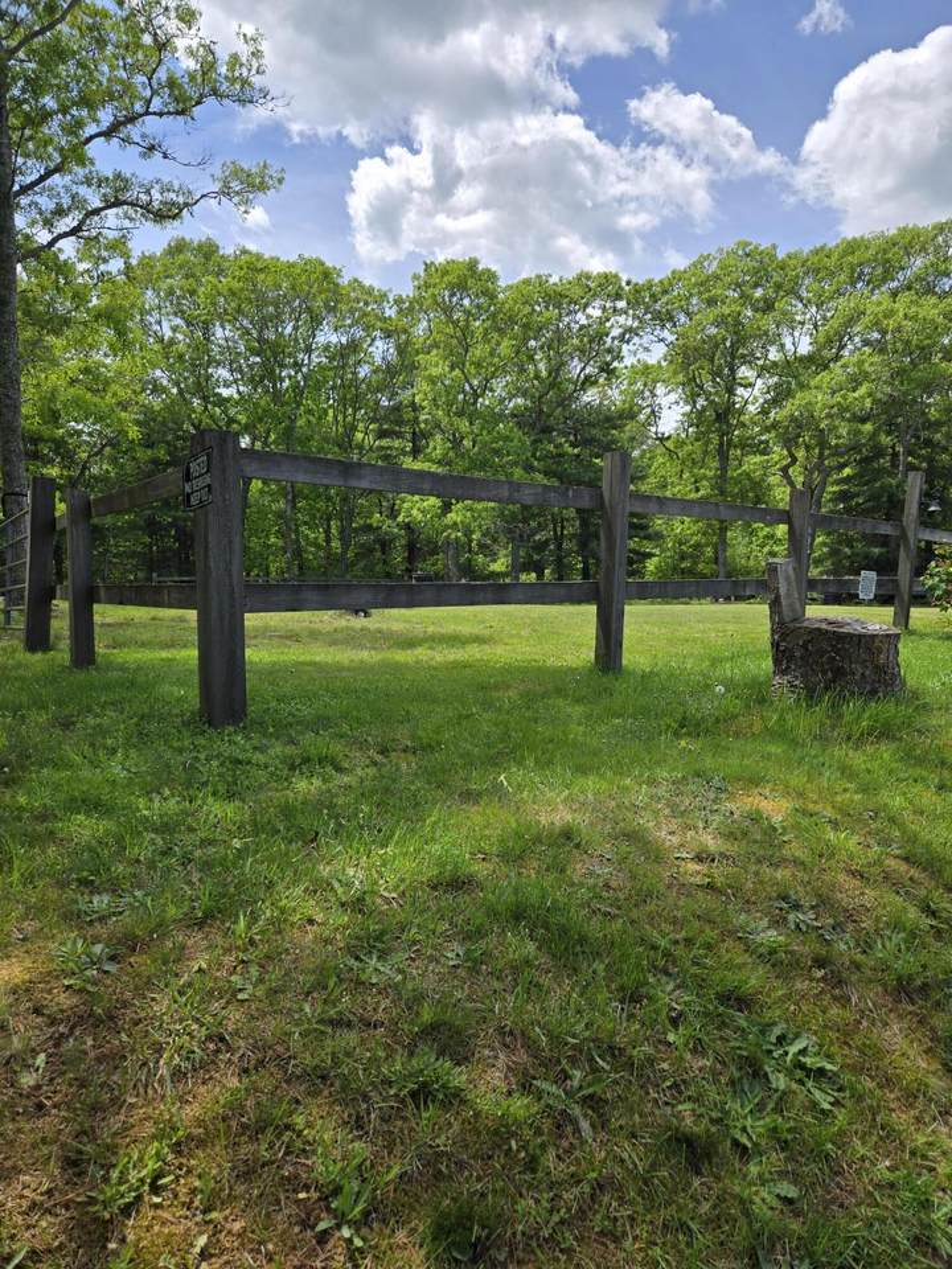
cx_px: 476
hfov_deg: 58.9
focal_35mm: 23
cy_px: 634
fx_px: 843
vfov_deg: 73.9
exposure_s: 1/1488
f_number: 1.8
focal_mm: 5.4
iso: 25
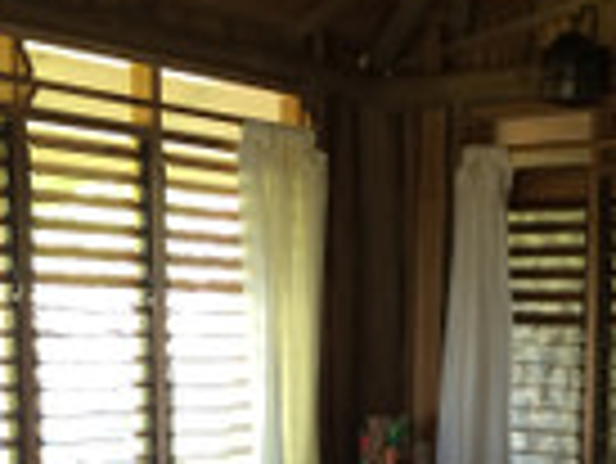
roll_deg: -2.3
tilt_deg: -6.8
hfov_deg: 25.6
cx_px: 540
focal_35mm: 74
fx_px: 1318
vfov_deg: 19.2
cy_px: 489
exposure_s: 1/30
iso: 125
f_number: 2.2
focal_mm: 4.15
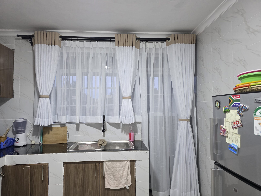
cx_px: 130
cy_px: 98
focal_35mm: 23
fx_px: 173
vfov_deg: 58.9
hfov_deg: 73.9
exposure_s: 1/100
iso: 500
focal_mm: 6.3
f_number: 1.7
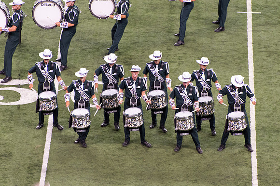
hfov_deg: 5.1
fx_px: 3125
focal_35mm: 402
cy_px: 88
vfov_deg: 3.4
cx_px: 152
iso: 2200
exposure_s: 1/320
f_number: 5.6
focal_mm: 270
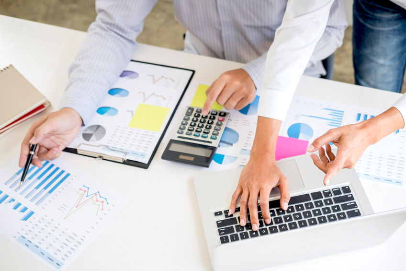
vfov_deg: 25.5
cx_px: 203
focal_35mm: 53
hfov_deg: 37.5
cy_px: 136
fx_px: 598
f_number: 2.8
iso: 200
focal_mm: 35
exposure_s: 1/100
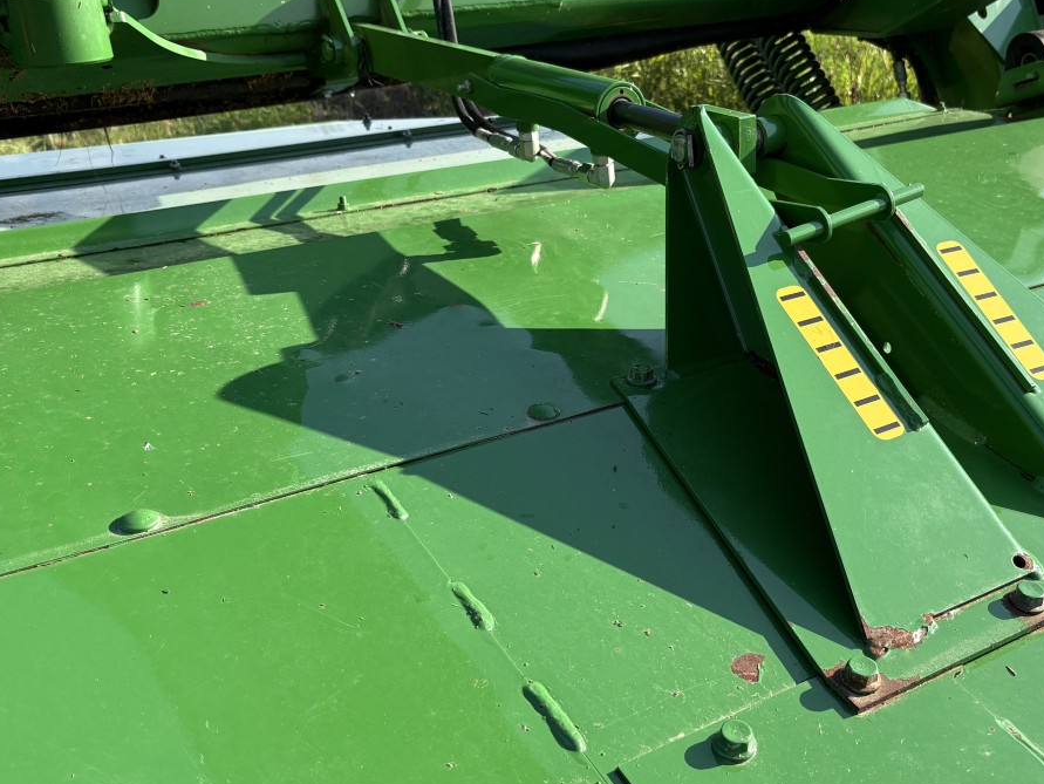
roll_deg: +1.7
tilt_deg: -22.0
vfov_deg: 34.4
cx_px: 703
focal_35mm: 42
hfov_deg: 44.1
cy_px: 393
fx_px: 1267
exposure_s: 1/1484
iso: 50
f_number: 1.6
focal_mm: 5.96
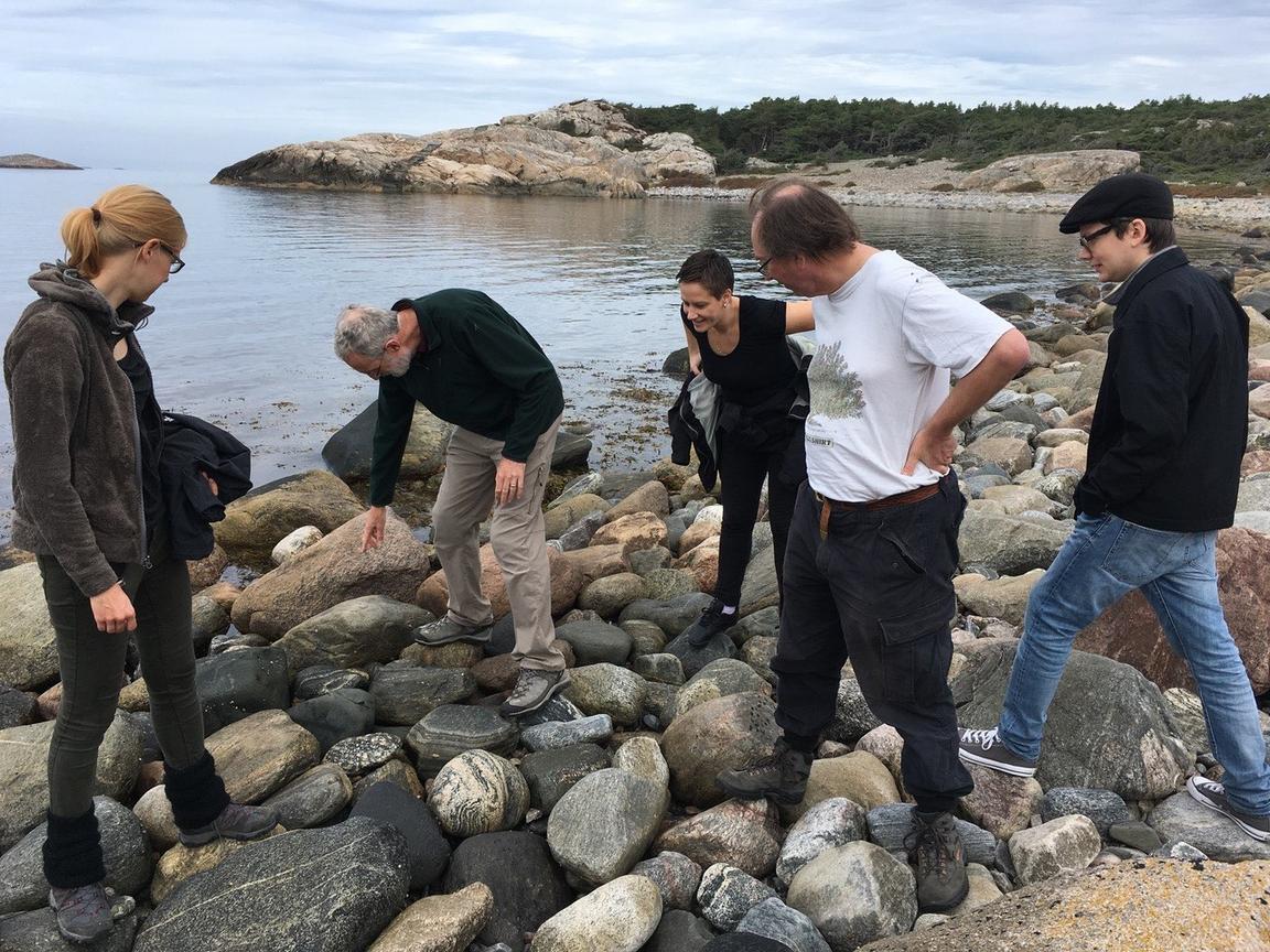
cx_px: 635
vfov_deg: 48.2
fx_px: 1064
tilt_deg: -14.1
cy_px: 476
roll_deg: -1.3
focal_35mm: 29
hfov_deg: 61.7
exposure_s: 1/754
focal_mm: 4.15
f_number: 2.2
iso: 25
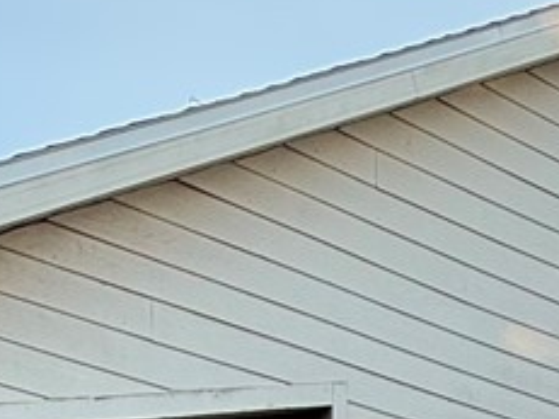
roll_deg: -2.2
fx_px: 1566
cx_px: 448
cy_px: 1262
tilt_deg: -14.9
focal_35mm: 97
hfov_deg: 20.0
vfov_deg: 10.6
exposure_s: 1/112
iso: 64
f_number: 2.2
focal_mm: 2.22
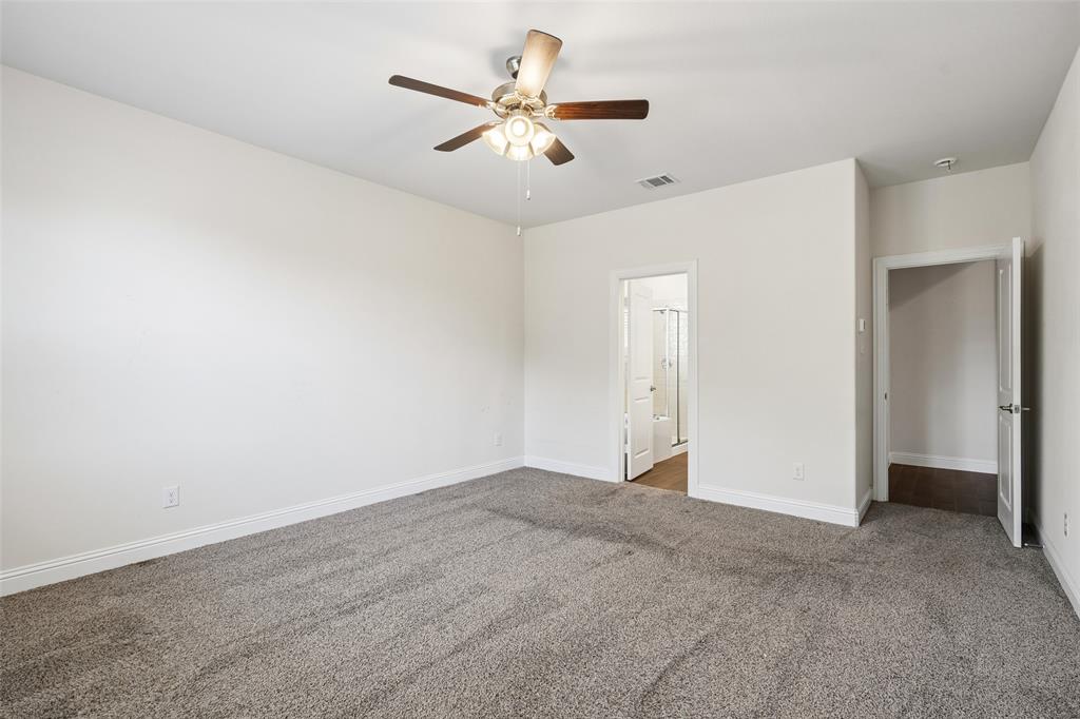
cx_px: 540
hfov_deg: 96.8
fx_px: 480
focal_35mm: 16
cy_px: 360
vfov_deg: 73.7
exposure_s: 1/15
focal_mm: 16
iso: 400
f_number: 8
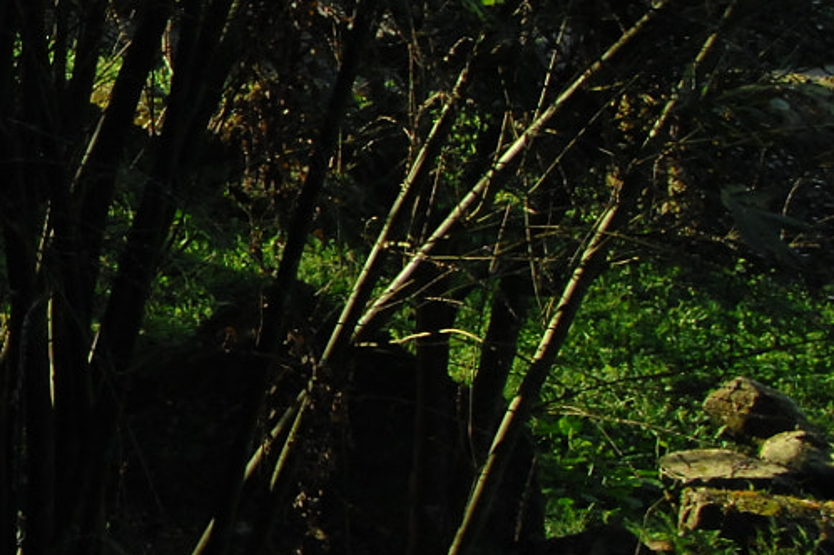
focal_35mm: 160
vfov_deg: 8.5
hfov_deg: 11.9
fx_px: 3704
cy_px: -67
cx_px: -632
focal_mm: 26
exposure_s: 1/125
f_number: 8
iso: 400
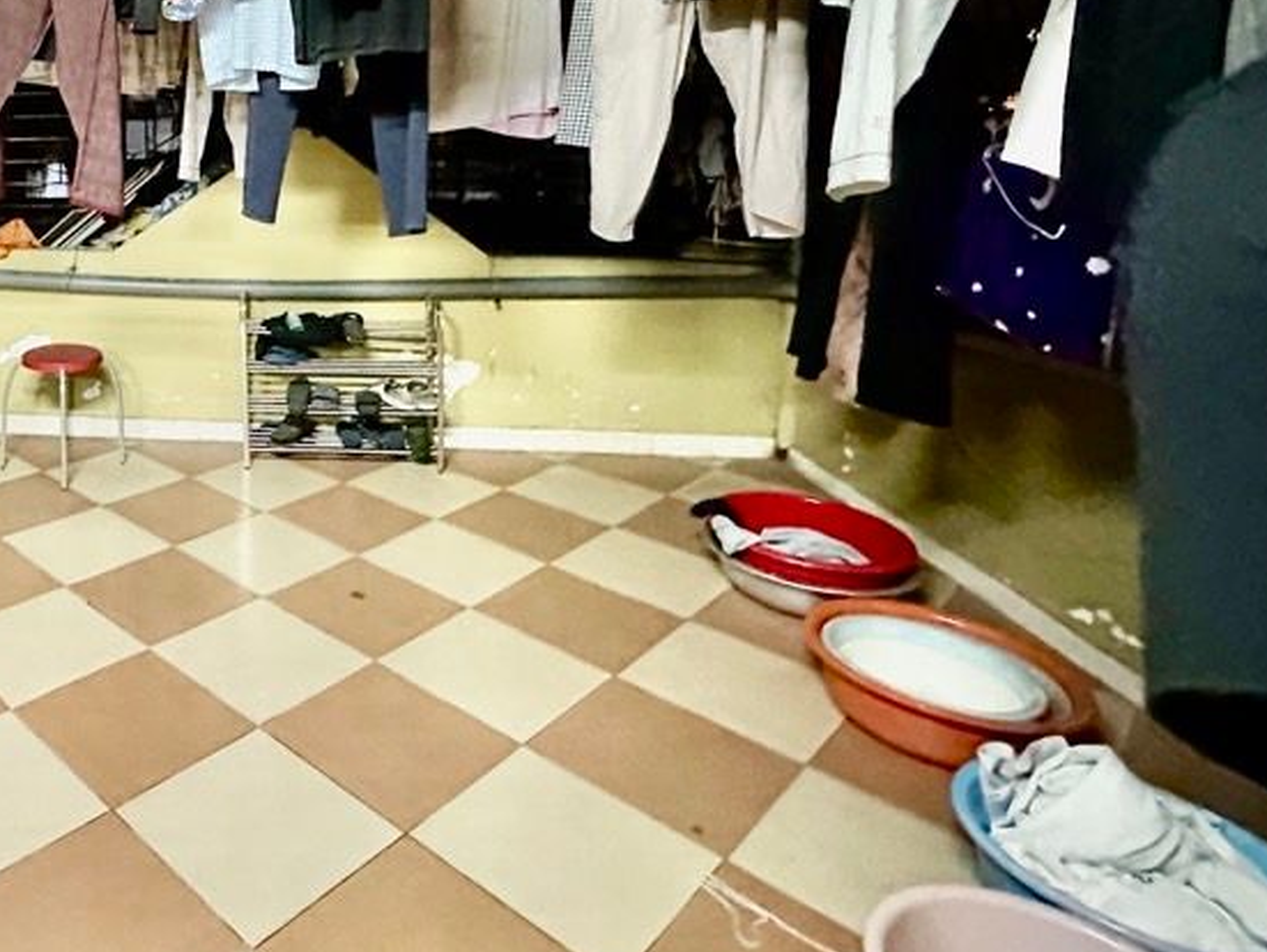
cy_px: 205
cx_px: 161
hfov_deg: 58.9
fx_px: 952
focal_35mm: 26
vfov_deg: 50.3
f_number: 2.2
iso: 1250
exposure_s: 1/34
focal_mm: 2.22
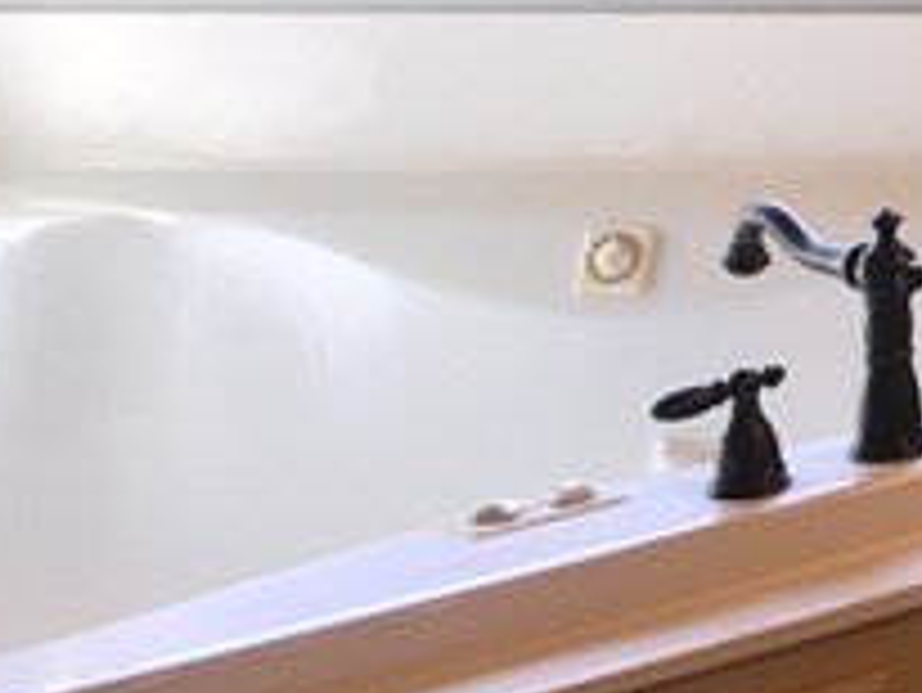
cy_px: -765
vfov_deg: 9.5
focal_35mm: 145
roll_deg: -0.2
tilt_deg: -1.9
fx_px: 3864
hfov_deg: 12.2
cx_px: 1772
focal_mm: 4.15
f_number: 2.2
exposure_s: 1/60
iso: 32
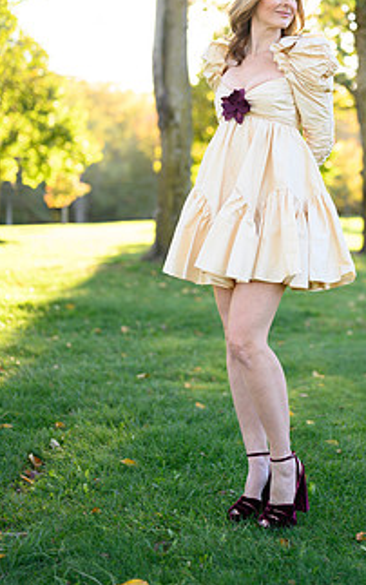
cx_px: 262
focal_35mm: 71
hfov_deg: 18.3
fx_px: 1133
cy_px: 183
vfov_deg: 28.7
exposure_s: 1/800
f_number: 2
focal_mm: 50
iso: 320
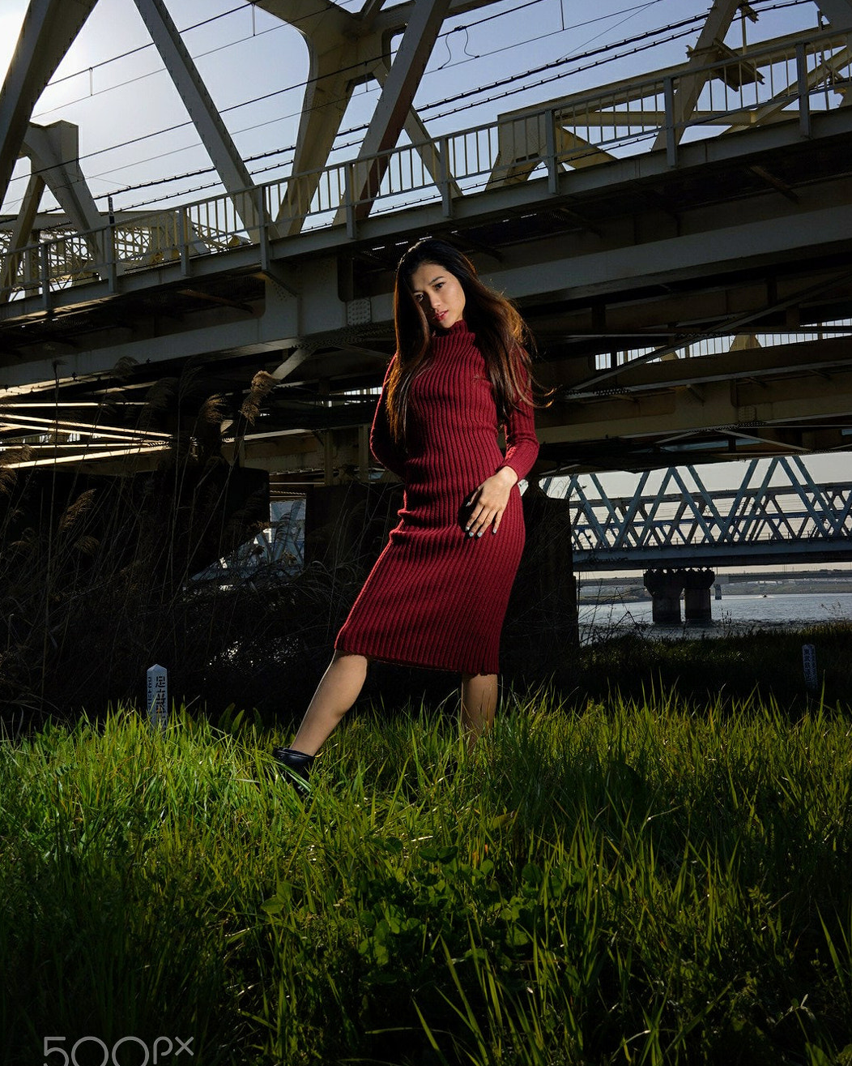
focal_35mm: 40
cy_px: 513
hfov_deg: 37.3
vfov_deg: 45.8
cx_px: 426
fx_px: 1261
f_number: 16
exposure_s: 1/160
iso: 50
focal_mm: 35
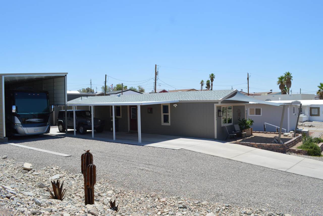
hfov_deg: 67.3
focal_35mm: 27
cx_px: 162
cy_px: 108
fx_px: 243
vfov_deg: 48.1
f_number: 8
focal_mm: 18
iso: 100
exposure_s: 1/250
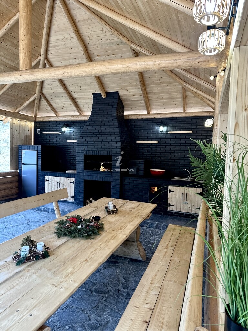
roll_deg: -1.6
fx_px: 229
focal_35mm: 24
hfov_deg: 56.8
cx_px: 124
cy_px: 166
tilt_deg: -3.1
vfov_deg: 71.6
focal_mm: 6.86
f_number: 1.78
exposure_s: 1/100
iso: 125
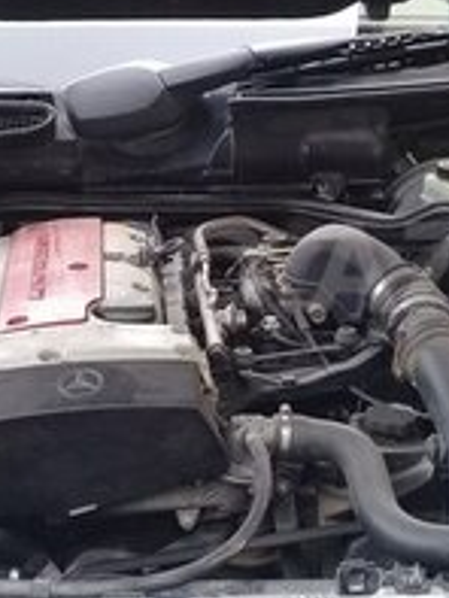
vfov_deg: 25.0
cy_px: 267
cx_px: 161
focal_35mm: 78
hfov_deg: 18.9
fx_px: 1348
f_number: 2.2
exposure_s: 1/100
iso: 50
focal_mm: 3.3
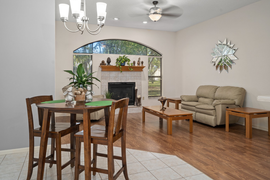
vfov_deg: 51.3
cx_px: 131
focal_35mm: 25
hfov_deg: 71.5
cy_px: 87
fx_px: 187
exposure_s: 1/4
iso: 320
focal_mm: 24
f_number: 8
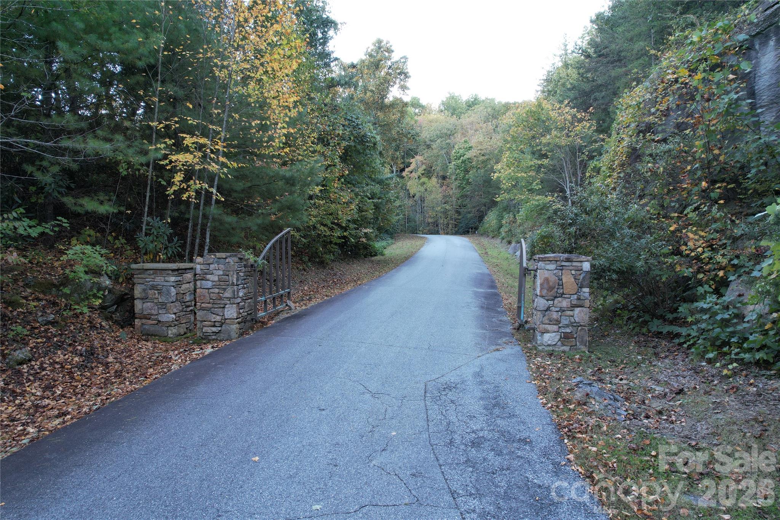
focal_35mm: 22
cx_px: 390
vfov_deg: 57.2
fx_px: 477
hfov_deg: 78.6
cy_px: 260
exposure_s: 1/40
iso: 110
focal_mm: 8.38
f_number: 2.8
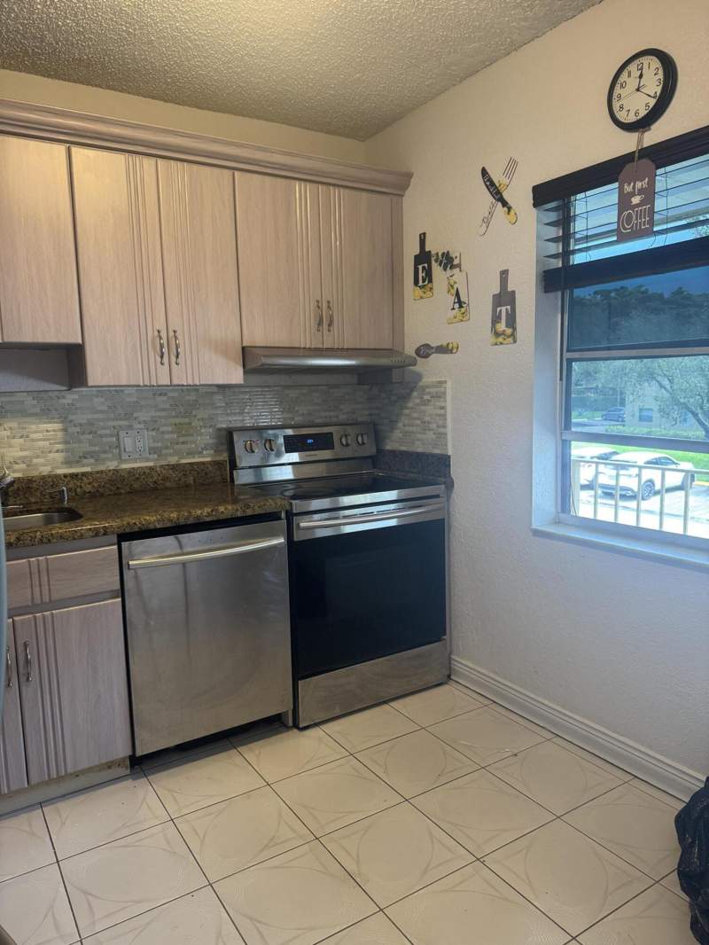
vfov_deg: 71.6
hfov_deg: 56.8
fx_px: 655
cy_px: 472
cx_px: 354
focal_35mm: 24
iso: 160
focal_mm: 6.76
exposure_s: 1/60
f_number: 1.78
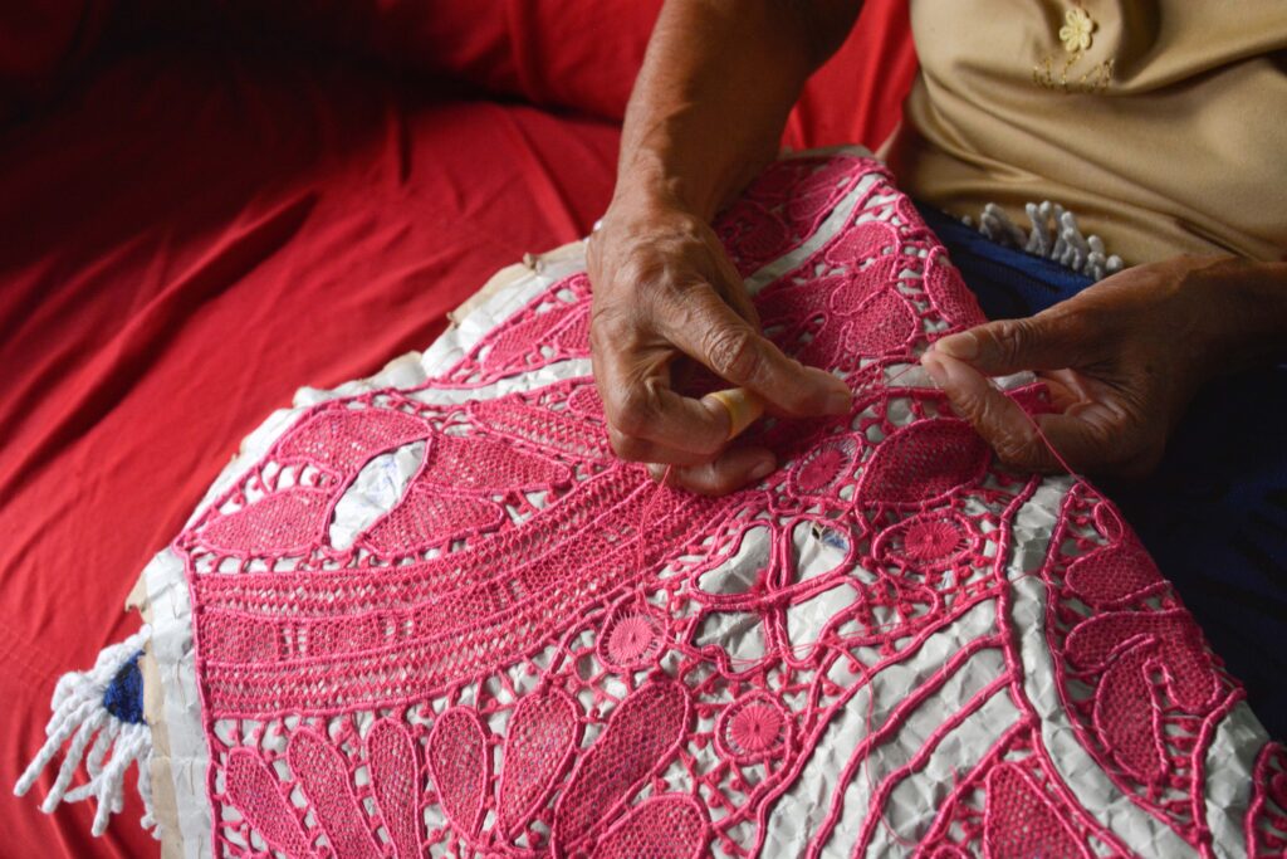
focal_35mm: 82
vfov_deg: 16.6
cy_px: 430
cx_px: 644
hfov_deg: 24.6
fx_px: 2950
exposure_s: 1/125
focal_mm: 55
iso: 800
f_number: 6.3
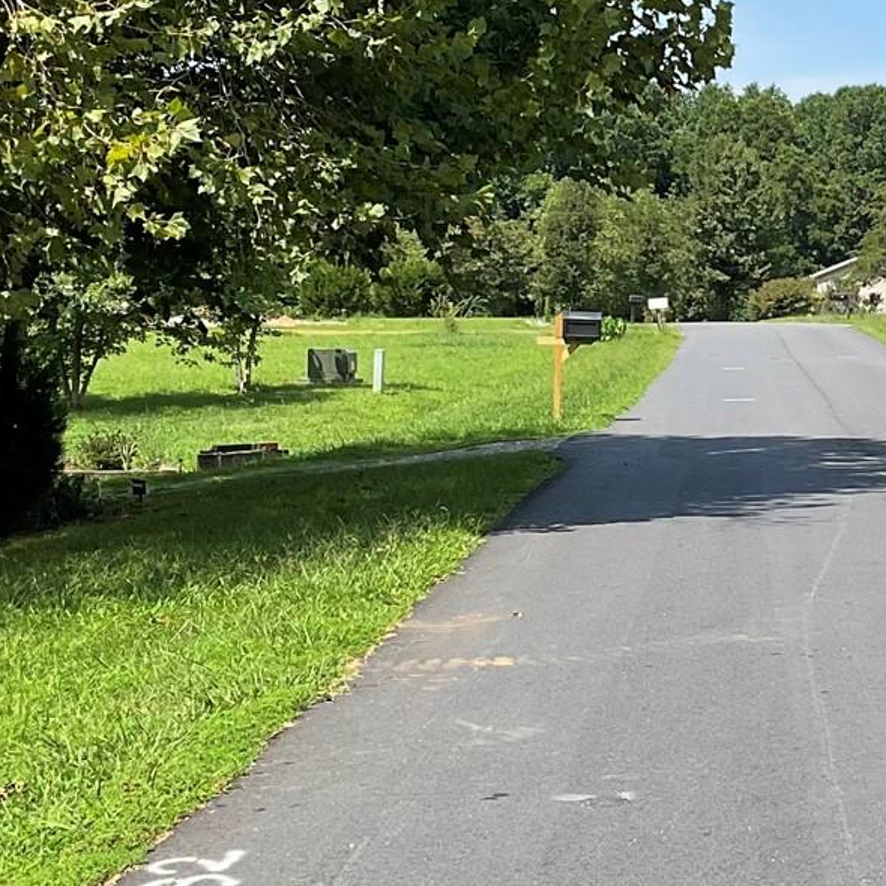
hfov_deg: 19.1
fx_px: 2577
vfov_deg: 19.4
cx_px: 832
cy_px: 285
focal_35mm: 89
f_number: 1.8
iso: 16
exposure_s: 1/1451
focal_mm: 3
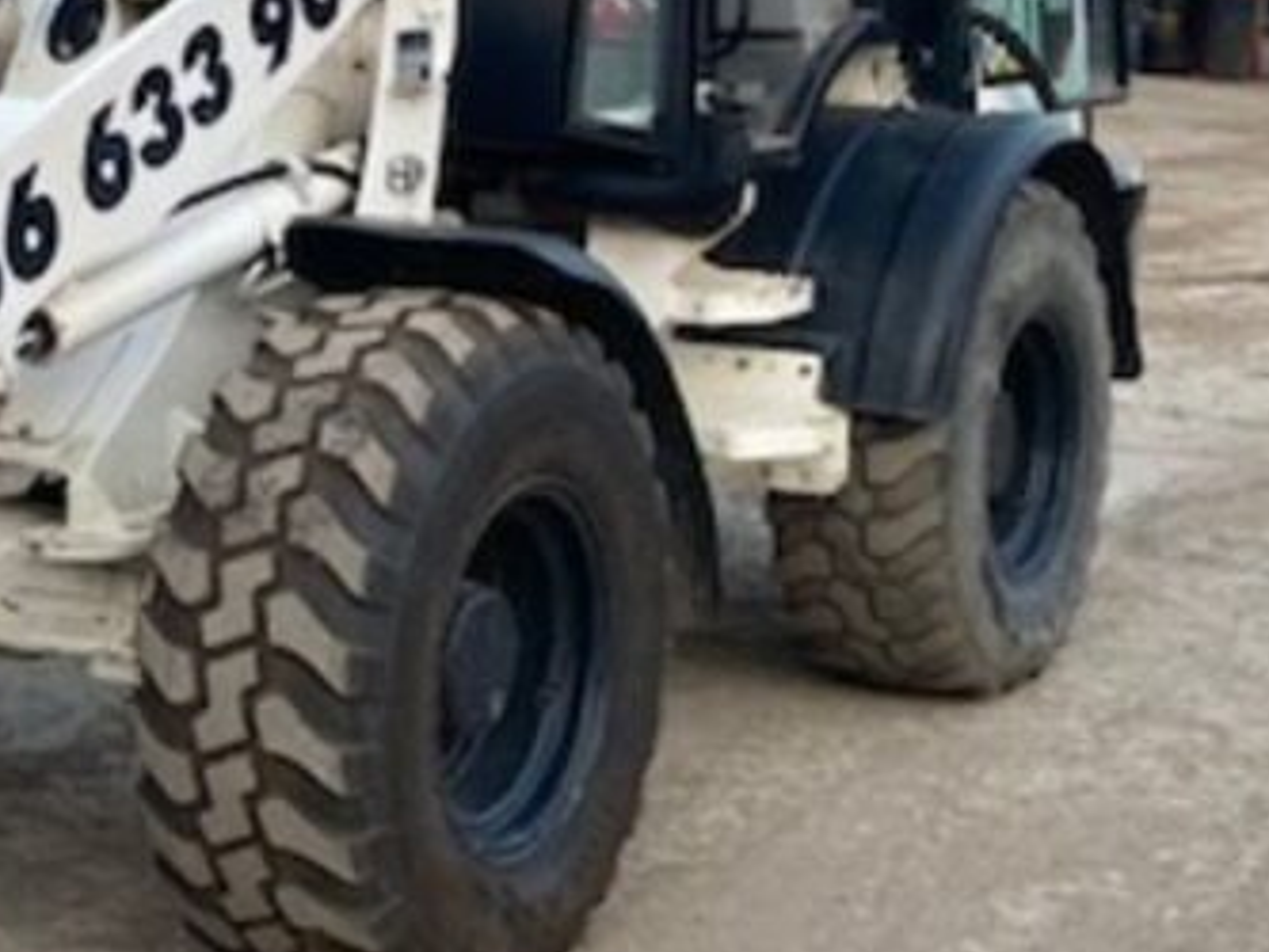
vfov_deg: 17.1
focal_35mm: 86
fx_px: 3154
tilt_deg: -4.0
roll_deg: -0.8
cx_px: 141
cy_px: 221
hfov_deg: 22.2
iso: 80
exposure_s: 1/92
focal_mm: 3.99
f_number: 1.8
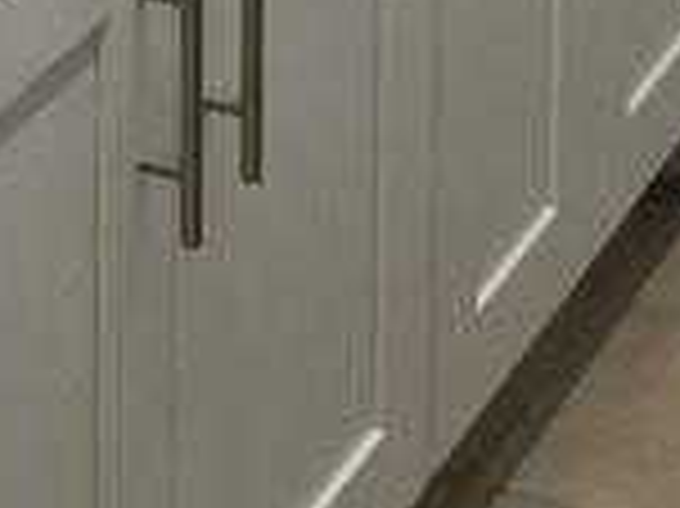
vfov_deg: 6.8
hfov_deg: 10.0
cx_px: 234
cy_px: -1034
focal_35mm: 197
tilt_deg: -8.4
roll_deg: -2.1
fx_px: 3867
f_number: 2.2
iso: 40
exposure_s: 1/30
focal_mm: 4.15
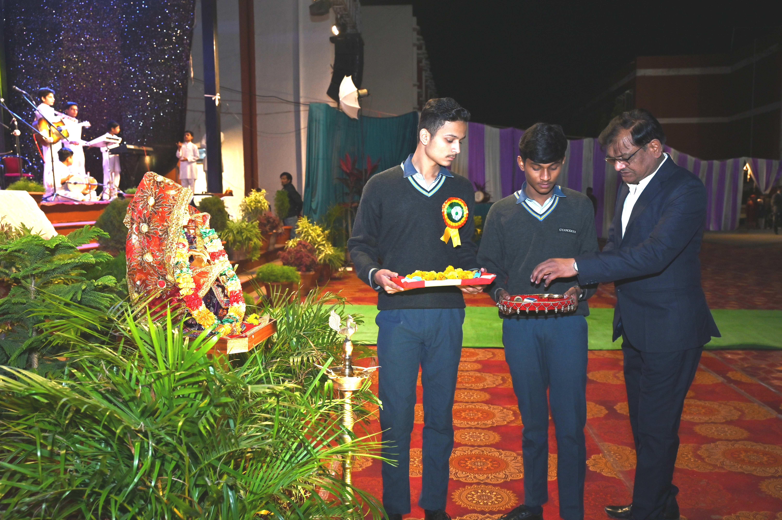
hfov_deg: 57.3
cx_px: 391
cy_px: 260
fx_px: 716
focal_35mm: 33
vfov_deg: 39.9
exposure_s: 1/160
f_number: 5.6
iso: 1000
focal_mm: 33
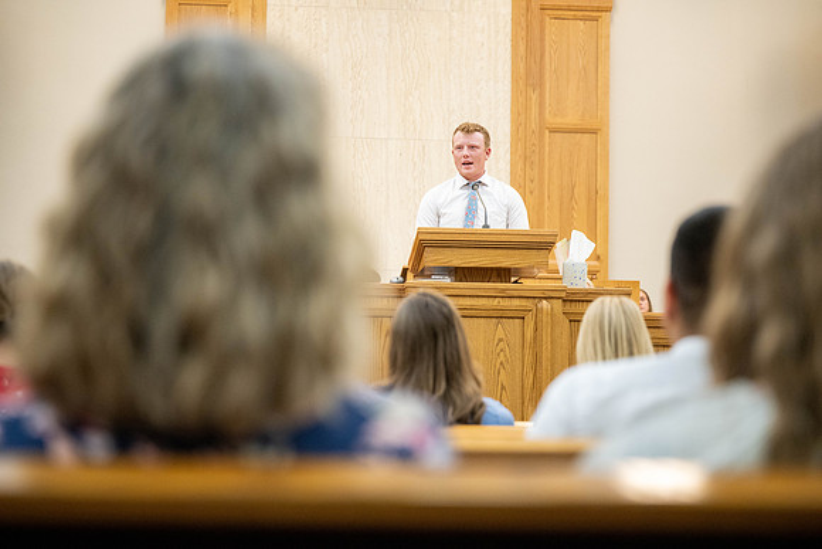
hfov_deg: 28.8
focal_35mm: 70
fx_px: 1599
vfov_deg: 19.5
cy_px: 274
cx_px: 411
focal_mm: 70
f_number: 2.8
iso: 3200
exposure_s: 1/320
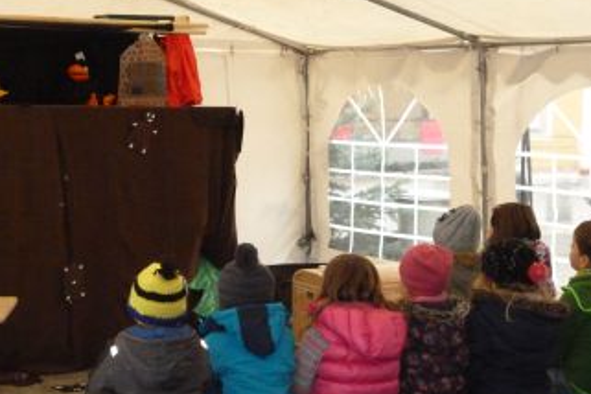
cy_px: 219
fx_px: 1297
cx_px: 295
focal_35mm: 79
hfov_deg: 25.7
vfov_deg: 17.3
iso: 640
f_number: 4.1
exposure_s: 1/60
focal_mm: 10.9
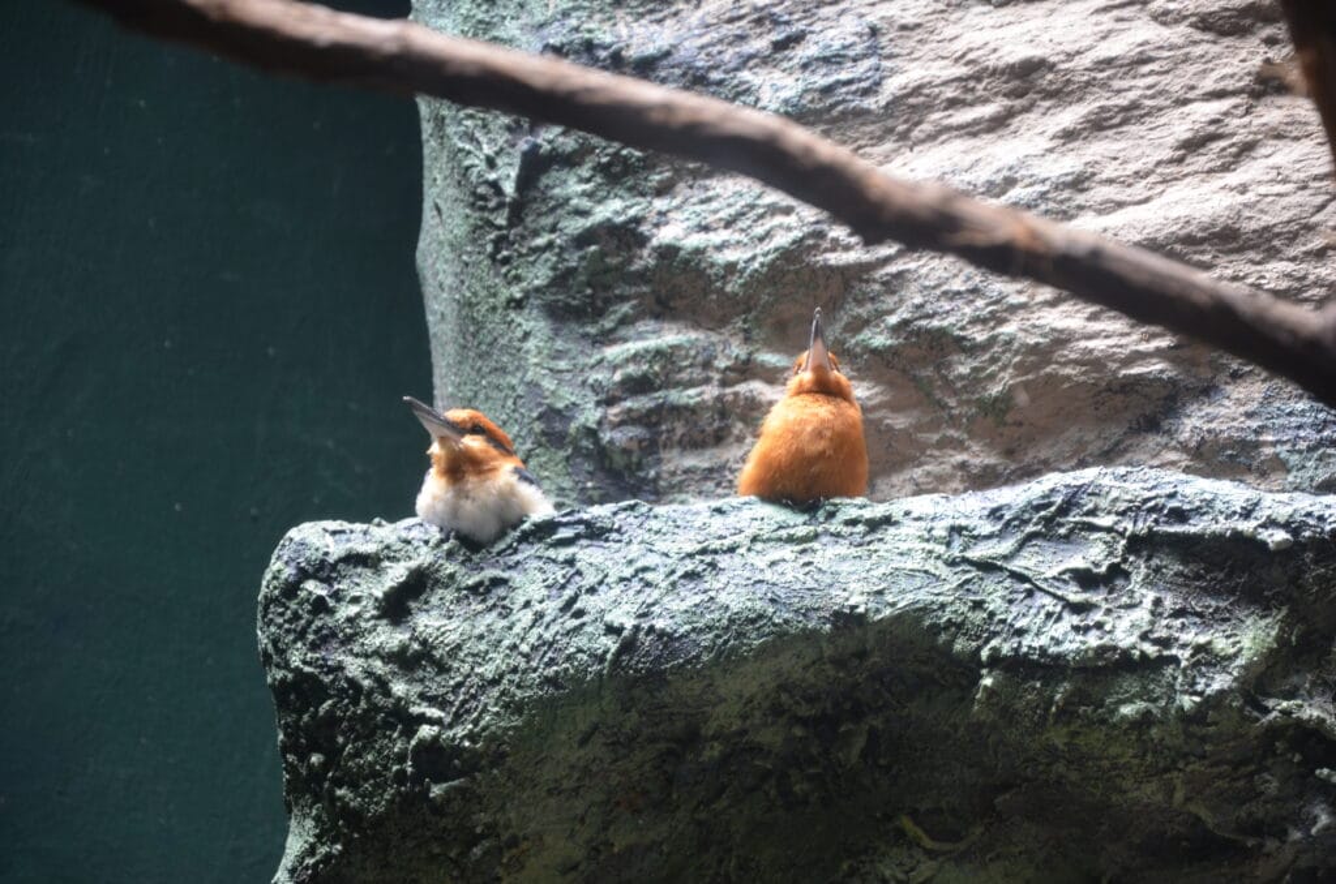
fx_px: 5832
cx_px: 668
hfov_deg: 13.1
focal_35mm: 158
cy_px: 442
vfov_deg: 8.7
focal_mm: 105
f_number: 5.6
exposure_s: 1/80
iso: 400
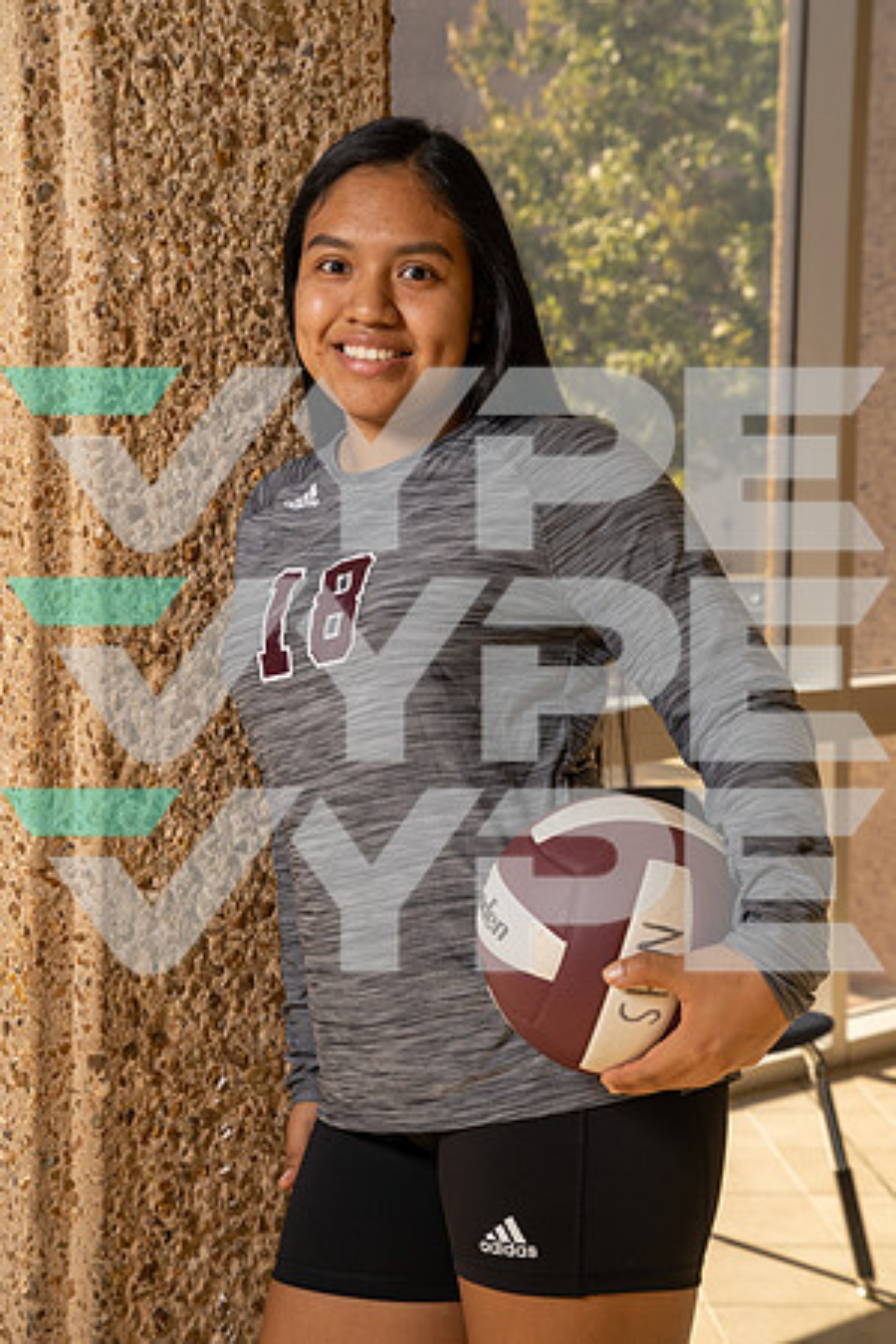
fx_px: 2314
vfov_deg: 32.4
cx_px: 448
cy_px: 672
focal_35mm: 62
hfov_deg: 21.9
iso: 400
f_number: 8
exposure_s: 1/250
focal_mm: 62
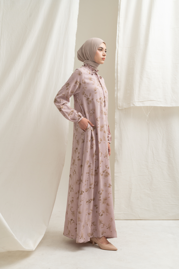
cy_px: 134
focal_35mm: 48
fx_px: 358
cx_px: 90
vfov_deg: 41.1
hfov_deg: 28.1
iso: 100
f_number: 11
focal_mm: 48
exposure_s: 1/160
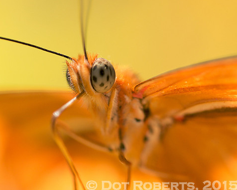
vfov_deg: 4.5
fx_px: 2434
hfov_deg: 5.6
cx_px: 99
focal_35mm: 347
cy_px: 94
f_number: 8
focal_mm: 200
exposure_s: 1/200
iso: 640
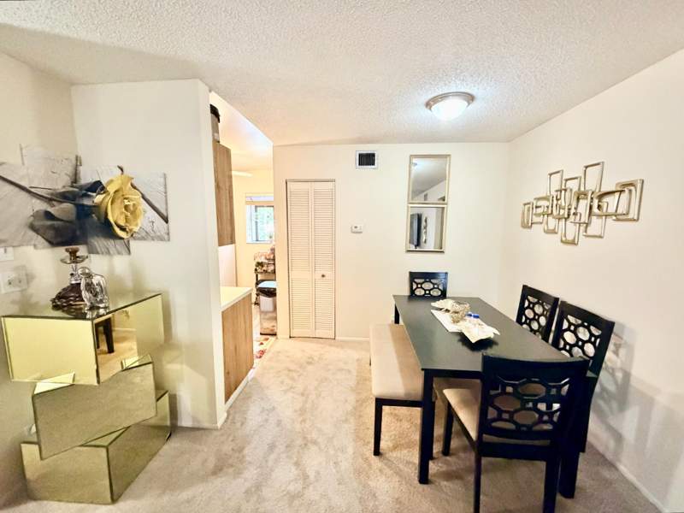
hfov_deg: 102.1
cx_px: 342
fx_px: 277
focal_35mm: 14
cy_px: 256
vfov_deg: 85.7
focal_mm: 2.22
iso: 1250
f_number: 2.2
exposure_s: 1/60
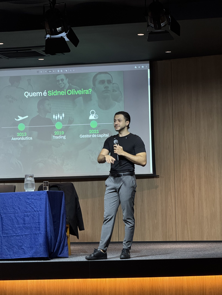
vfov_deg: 16.4
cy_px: 148
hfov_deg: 12.3
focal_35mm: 120
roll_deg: +1.7
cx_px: 111
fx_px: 1026
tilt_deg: +1.6
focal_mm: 15.66
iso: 320
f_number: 2.8
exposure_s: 1/60
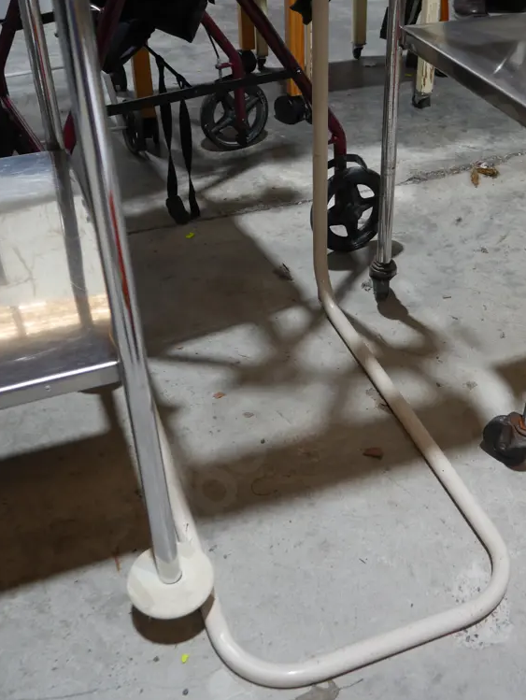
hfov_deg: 34.8
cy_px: 302
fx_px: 829
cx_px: 355
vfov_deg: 45.6
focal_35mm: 41
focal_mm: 15
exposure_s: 1/60
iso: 200
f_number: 3.6
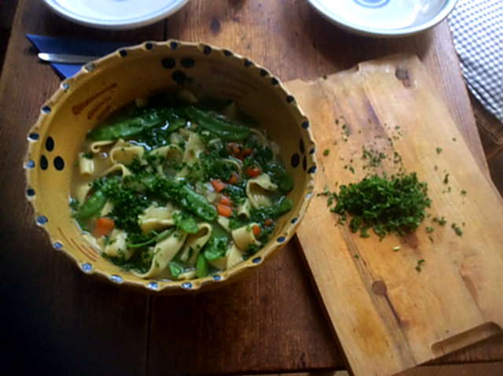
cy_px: 188
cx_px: 252
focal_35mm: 32
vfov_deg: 44.1
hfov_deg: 56.9
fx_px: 464
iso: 200
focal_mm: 3.3
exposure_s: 1/25
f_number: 2.4
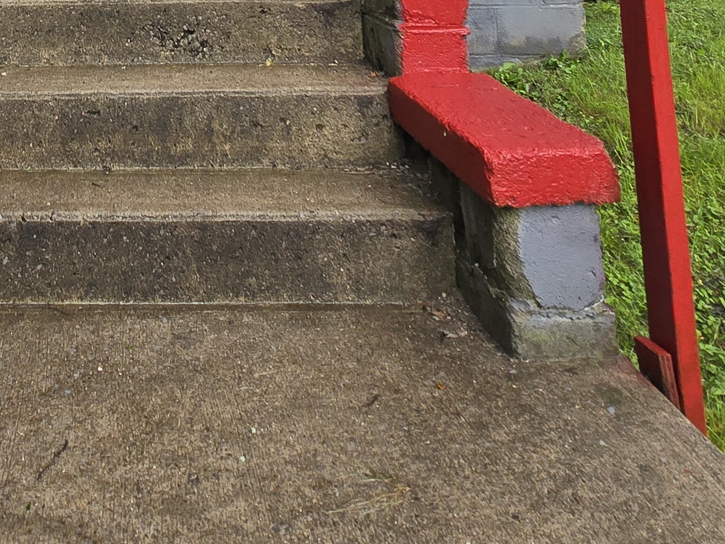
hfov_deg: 41.2
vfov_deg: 25.5
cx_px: 67
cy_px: -280
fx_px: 880
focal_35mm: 42
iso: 50
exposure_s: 1/142
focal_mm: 2.2
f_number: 2.2
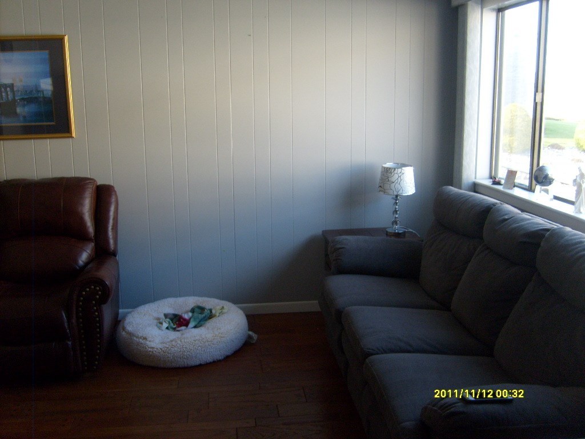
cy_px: 220
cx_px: 292
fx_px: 591
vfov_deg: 40.7
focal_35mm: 35
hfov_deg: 52.6
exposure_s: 1/45
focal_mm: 5.8
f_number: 2.8
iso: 80
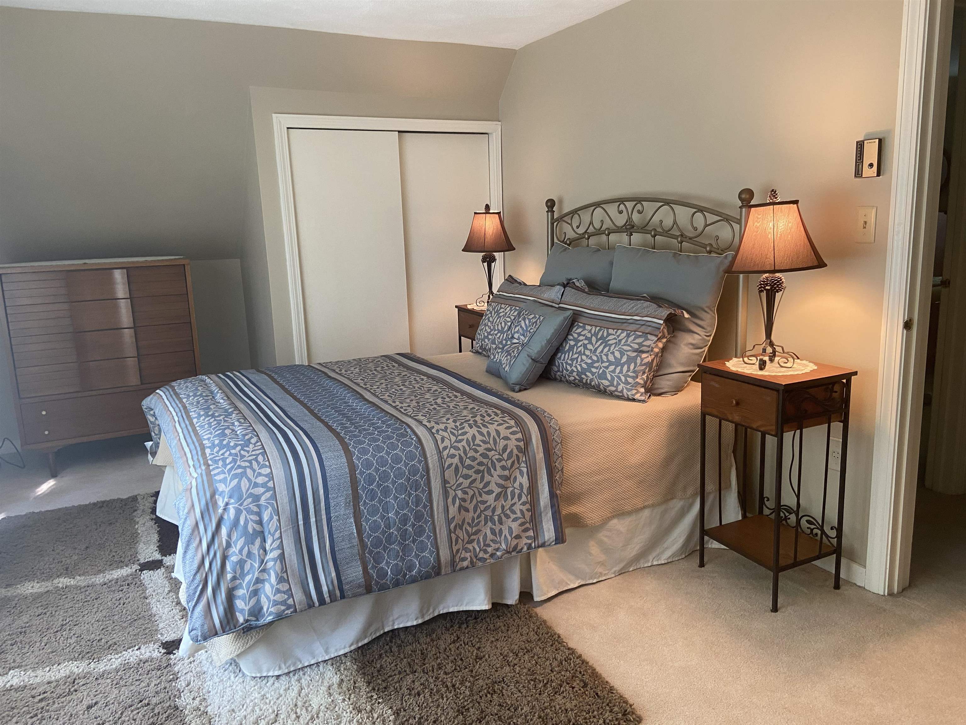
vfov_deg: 53.1
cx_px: 483
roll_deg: +1.9
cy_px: 362
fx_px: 726
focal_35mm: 26
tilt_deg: -11.9
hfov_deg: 67.3
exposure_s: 1/60
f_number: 1.8
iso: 160
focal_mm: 4.25
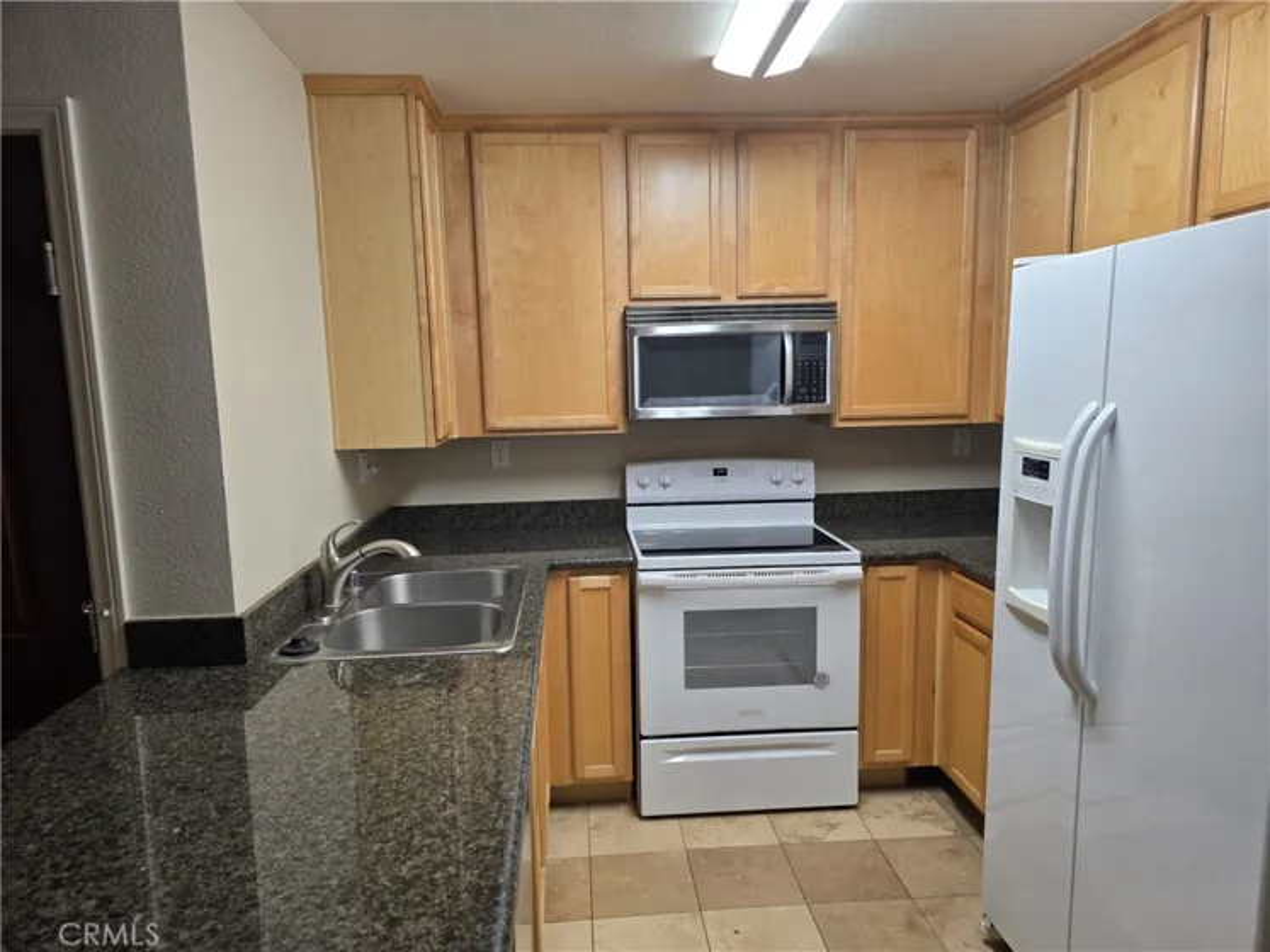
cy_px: 476
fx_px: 844
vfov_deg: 58.9
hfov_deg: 73.9
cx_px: 635
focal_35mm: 23
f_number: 1.7
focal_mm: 6.3
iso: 100
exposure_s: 1/120
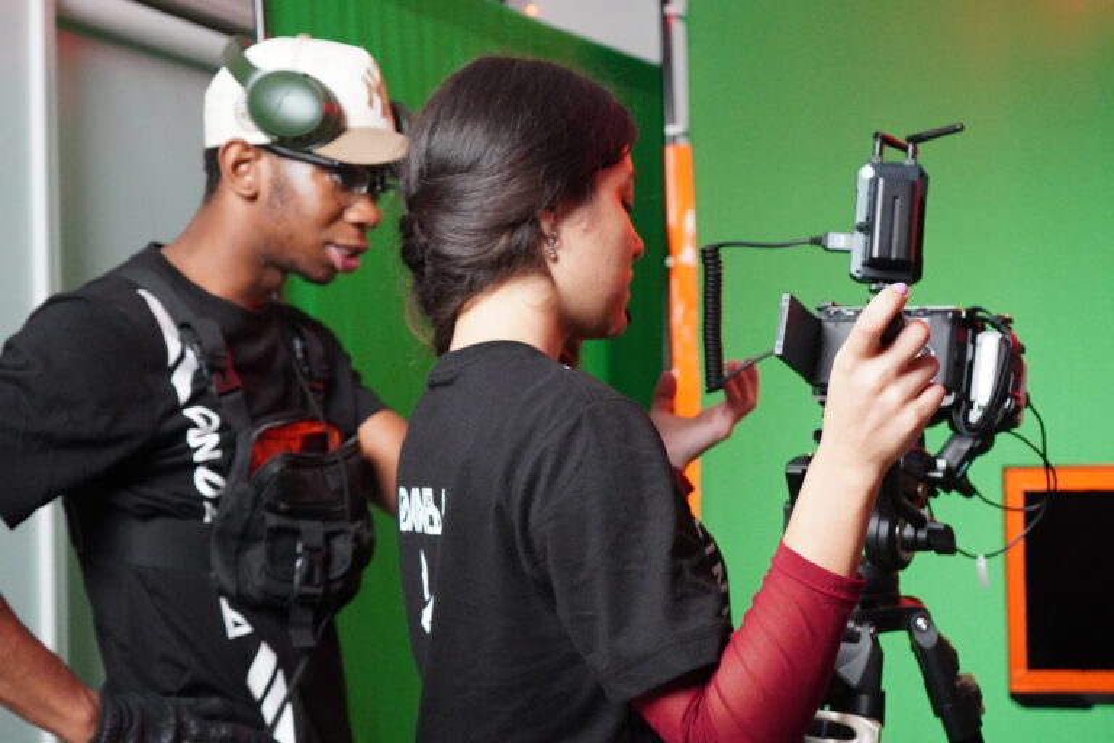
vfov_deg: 24.4
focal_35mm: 56
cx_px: 557
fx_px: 1717
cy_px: 372
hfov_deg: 35.9
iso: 6400
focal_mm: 37
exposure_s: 1/160
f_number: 4
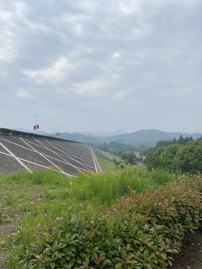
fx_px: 210
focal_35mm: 27
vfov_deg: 65.3
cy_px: 139
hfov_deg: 51.3
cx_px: 104
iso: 32
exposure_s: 1/5236
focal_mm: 4.25
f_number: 1.8
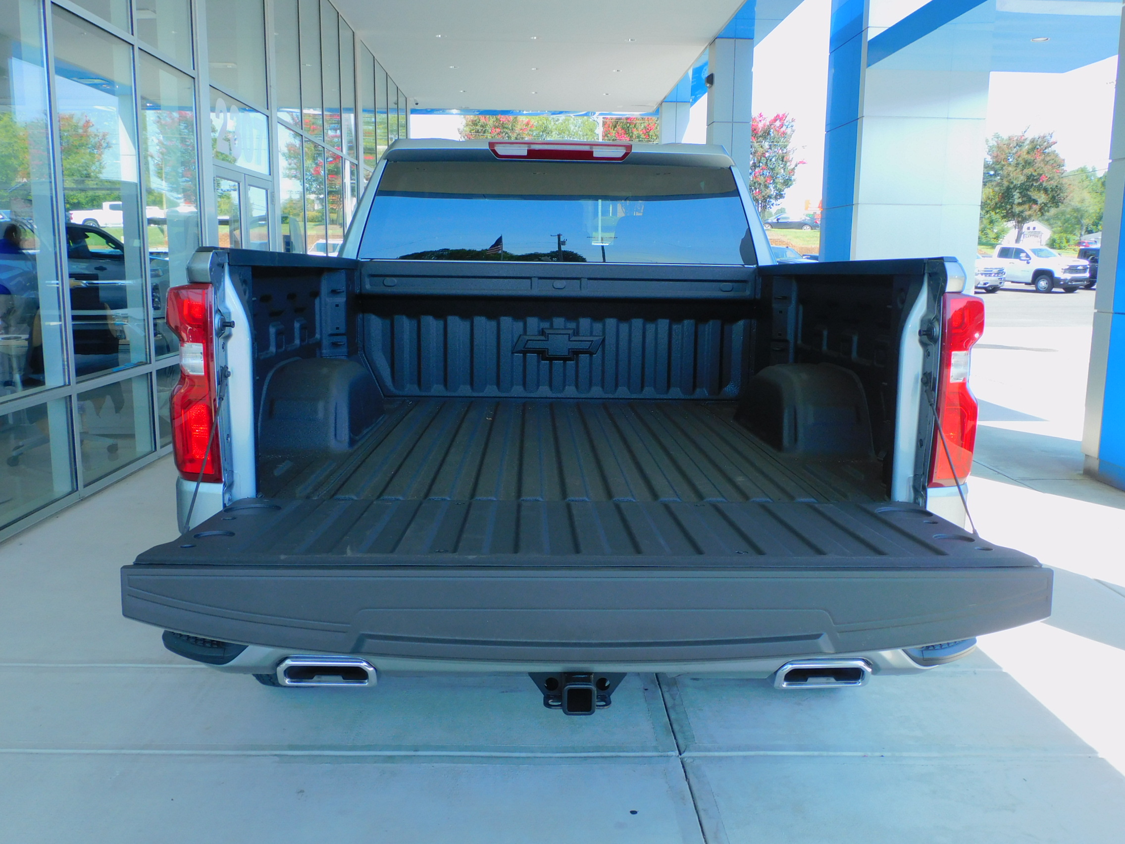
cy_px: 422
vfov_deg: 46.8
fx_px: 975
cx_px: 562
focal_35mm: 30
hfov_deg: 60.0
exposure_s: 1/200
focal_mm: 5.4
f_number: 3.5
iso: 125
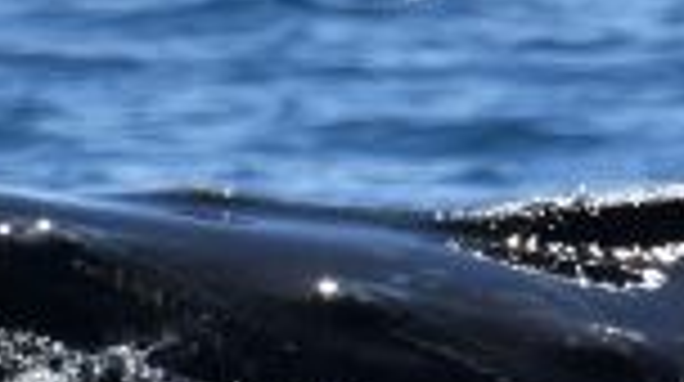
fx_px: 59913
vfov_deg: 0.4
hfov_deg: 0.7
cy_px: 497
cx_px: 698
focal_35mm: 3308
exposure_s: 1/8000
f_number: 6.3
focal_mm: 600
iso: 1250
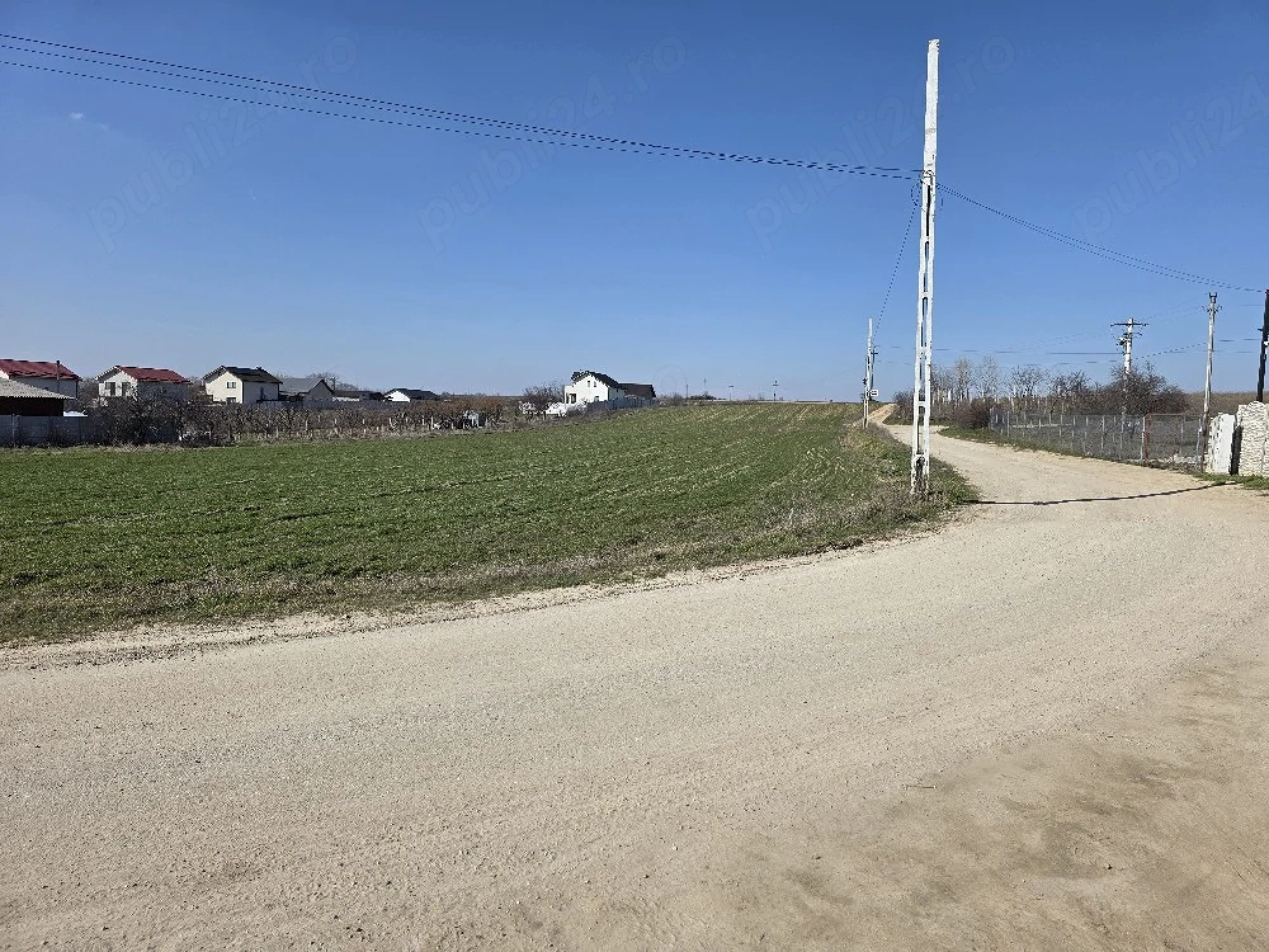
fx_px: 843
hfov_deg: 73.9
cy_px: 476
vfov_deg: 58.9
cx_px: 634
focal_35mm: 23
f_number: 1.7
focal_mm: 6.3
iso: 64
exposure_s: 1/10000
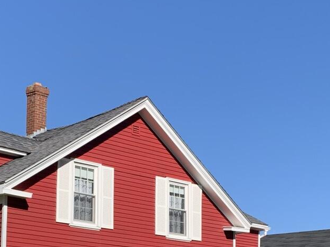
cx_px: 166
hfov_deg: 23.0
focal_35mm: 85
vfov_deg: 16.7
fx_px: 811
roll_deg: -1.0
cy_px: 289
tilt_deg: +4.7
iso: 25
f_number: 1.8
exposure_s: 1/1916
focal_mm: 4.25
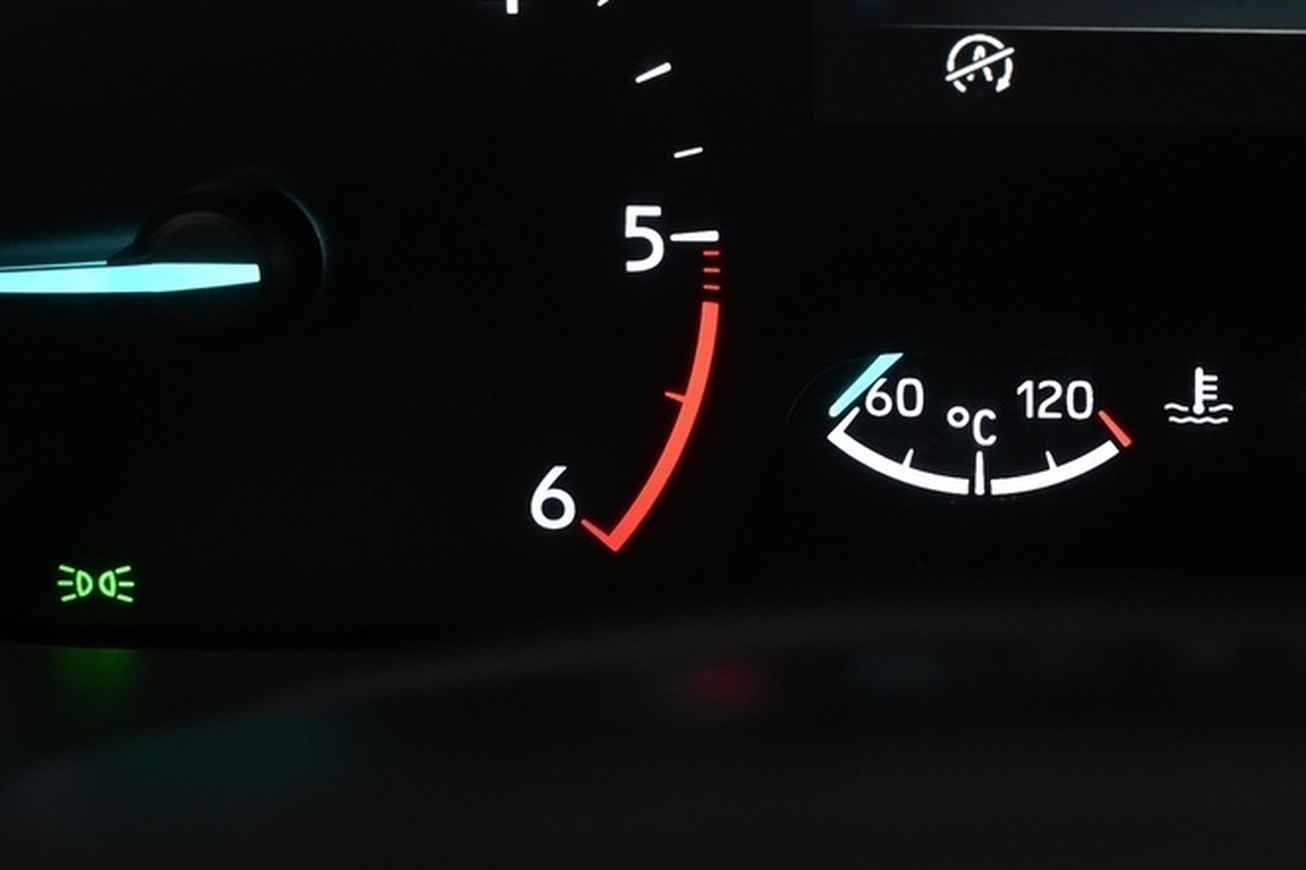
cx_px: 1296
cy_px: 156
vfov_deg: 18.8
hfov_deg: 26.7
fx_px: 2597
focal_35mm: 72
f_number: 3.8
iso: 1000
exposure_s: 1/30
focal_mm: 19.5
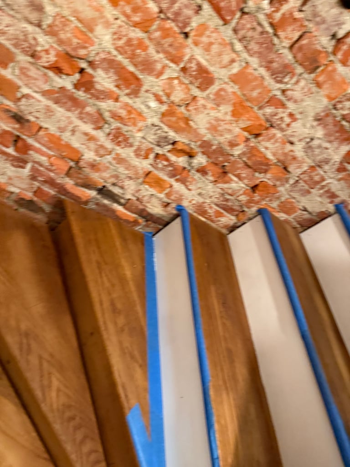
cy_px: 234
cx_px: 175
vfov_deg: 71.6
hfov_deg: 56.8
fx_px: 323
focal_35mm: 24
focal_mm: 6.76
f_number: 1.78
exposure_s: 1/59
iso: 500
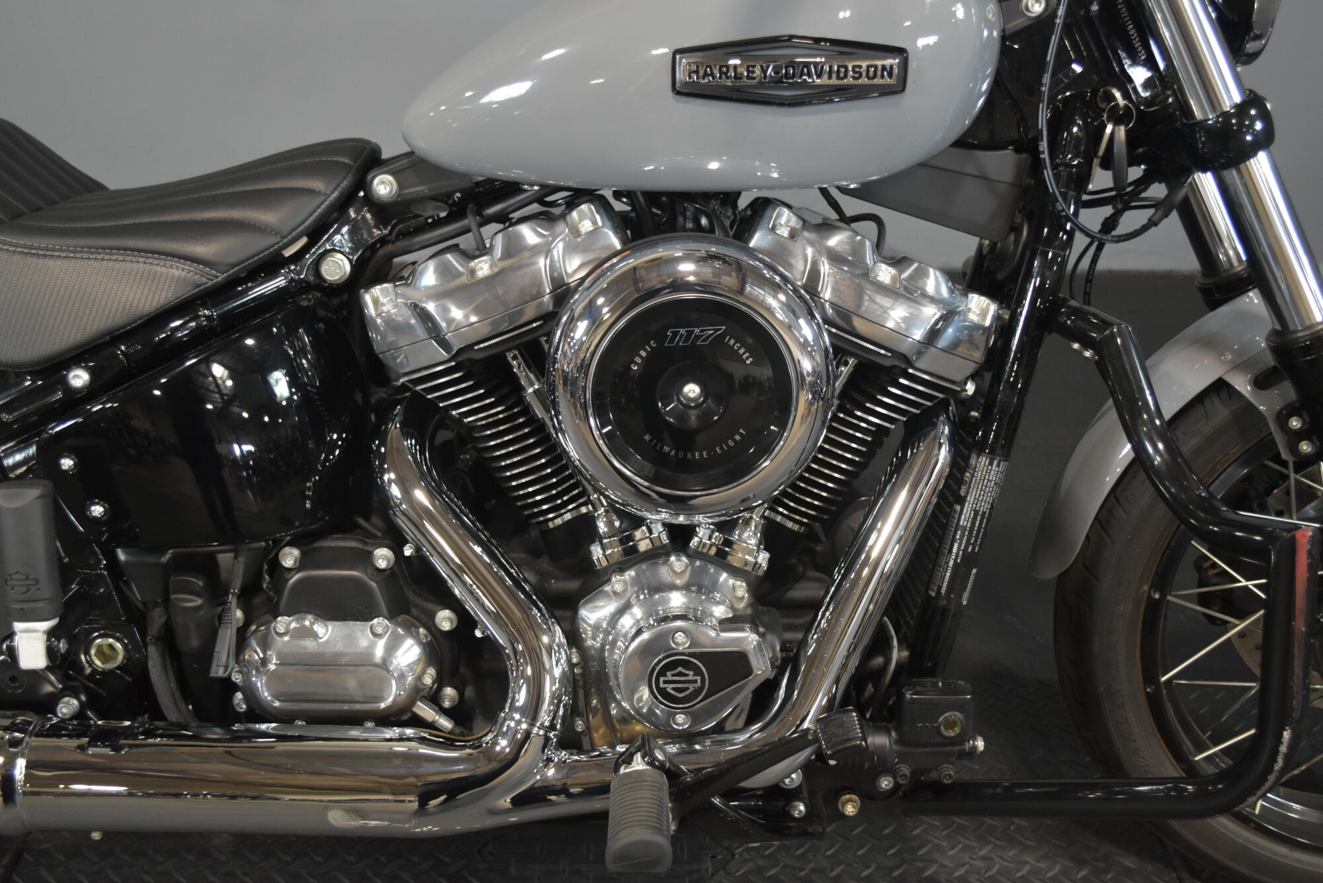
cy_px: 442
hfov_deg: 53.1
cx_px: 662
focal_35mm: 36
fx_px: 1323
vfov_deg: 36.9
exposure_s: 1/30
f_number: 4
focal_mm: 24
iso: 1100
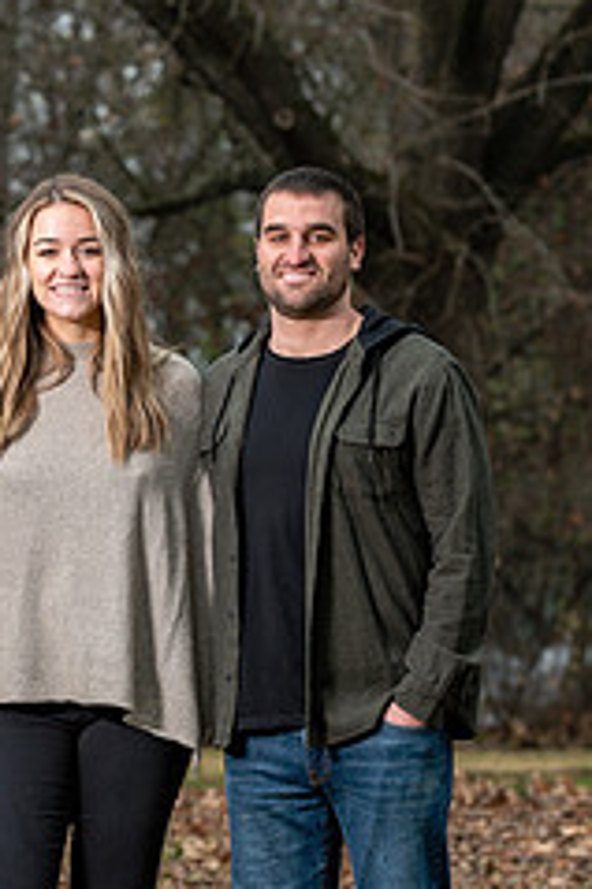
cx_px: 93
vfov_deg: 10.4
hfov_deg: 6.9
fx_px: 4891
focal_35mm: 198
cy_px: 551
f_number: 4
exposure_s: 1/125
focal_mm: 105
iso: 200
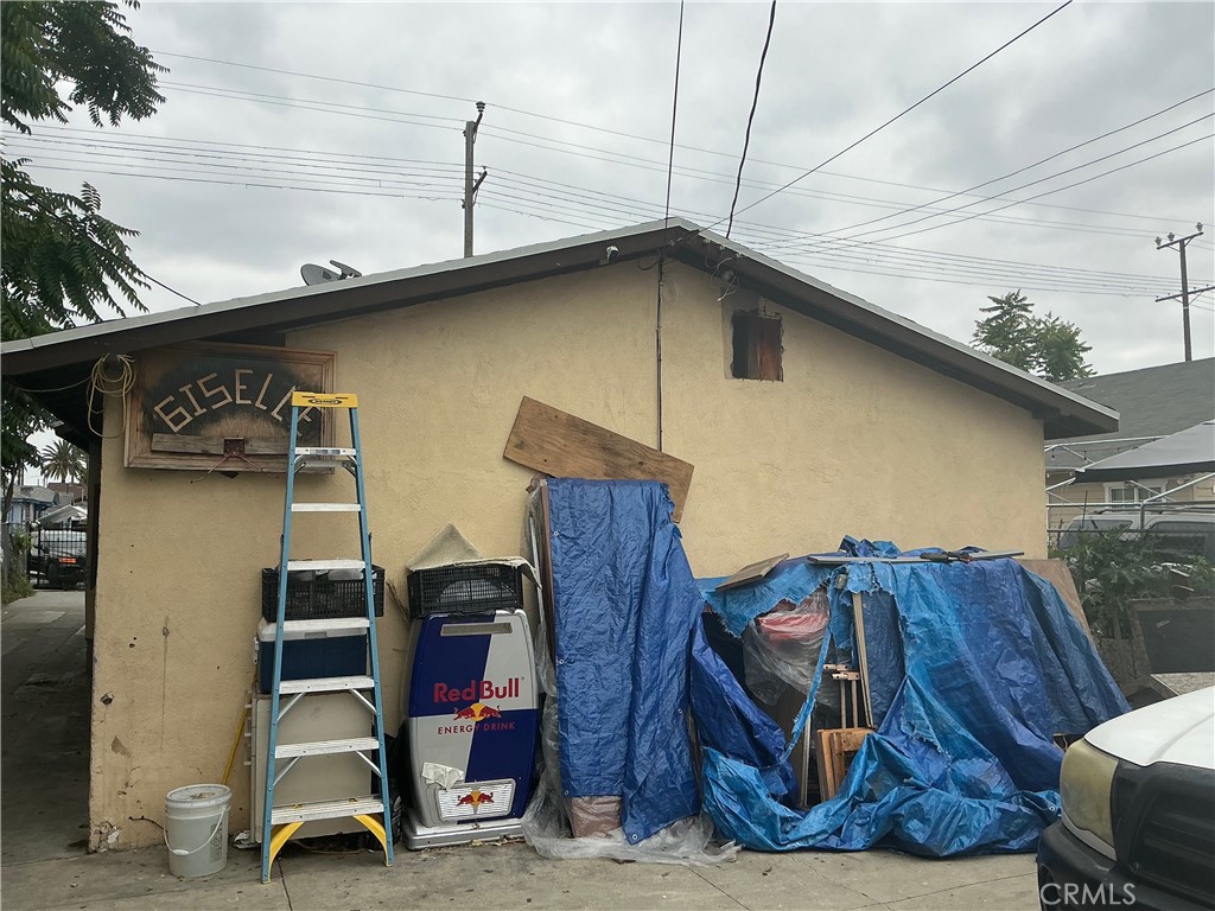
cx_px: 608
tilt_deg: +4.0
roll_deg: +0.2
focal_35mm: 28
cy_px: 456
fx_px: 983
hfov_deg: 63.4
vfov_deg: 49.7
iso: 25
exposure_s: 1/2320
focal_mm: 3
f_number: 1.8
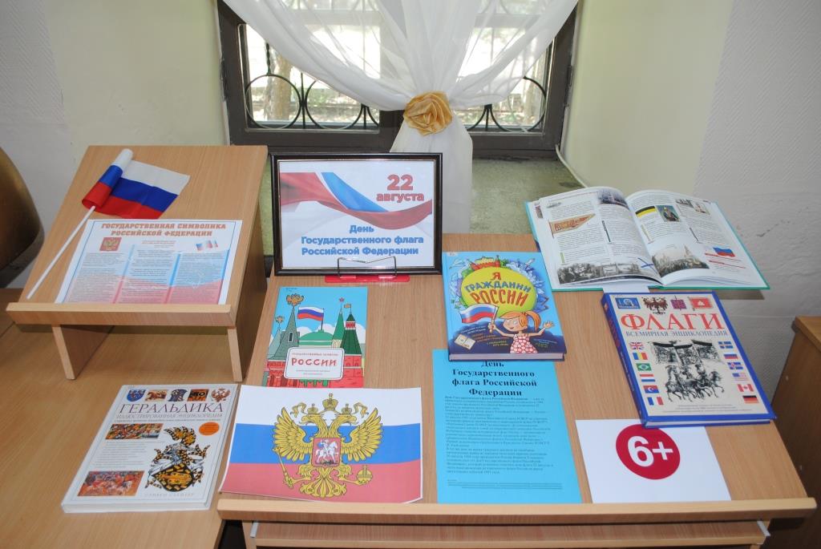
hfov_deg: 67.3
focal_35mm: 27
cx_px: 410
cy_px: 274
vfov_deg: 48.0
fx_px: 616
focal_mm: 18
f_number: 5
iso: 400
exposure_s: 1/60
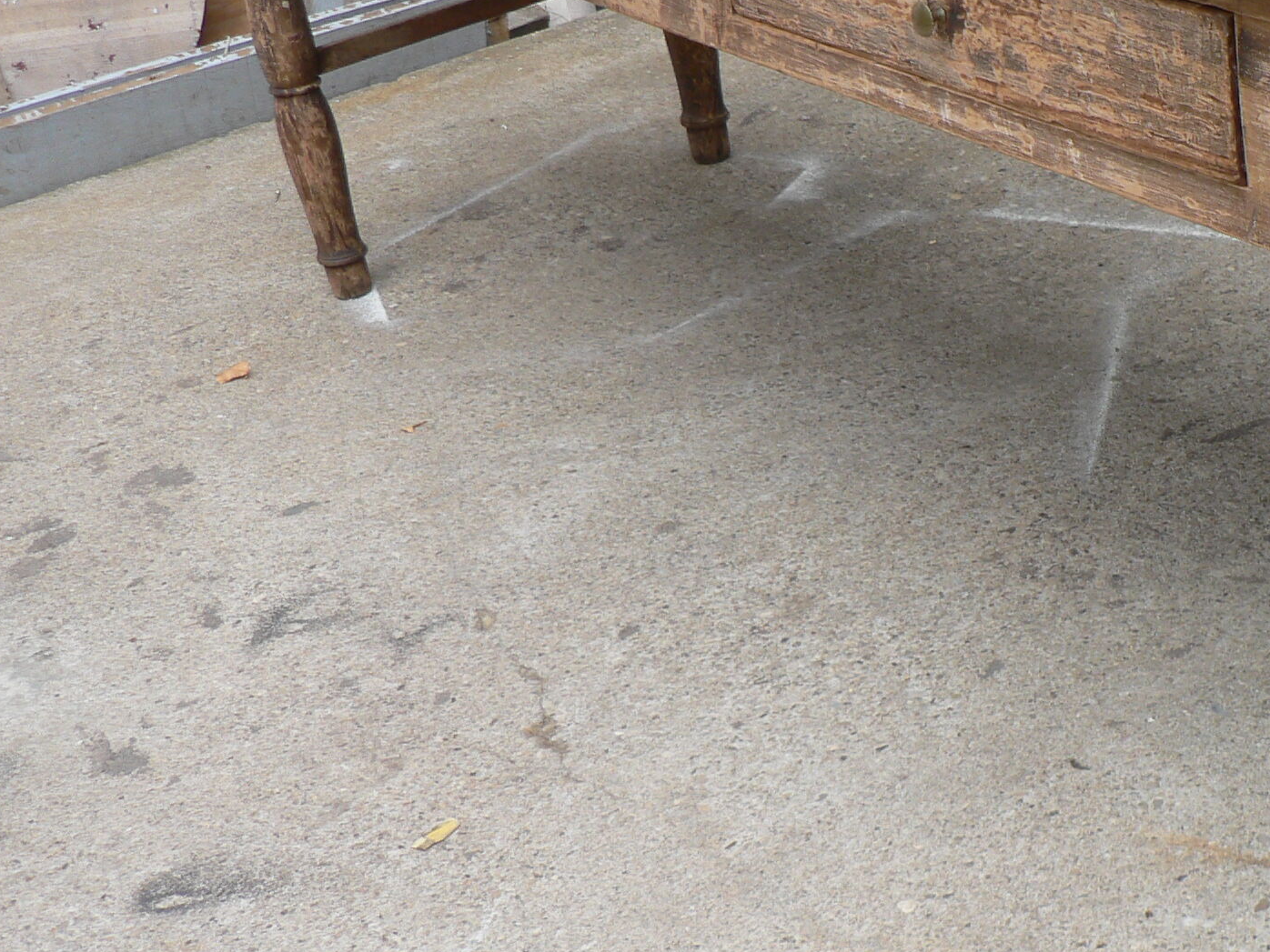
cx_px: 1112
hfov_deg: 28.4
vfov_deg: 22.2
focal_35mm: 66
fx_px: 2421
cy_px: 388
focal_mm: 6
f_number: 2.8
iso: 80
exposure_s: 1/125
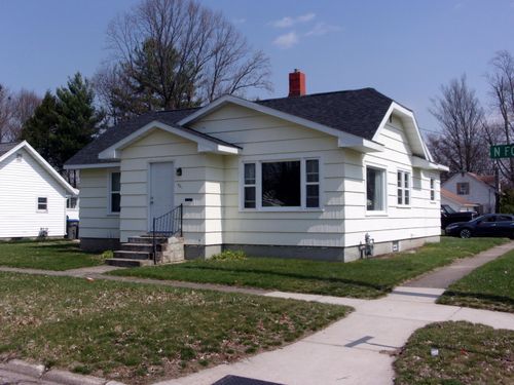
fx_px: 638
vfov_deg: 33.6
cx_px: 257
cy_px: 192
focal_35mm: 43
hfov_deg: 43.9
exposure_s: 1/150
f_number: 12.5
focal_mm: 7.8
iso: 80
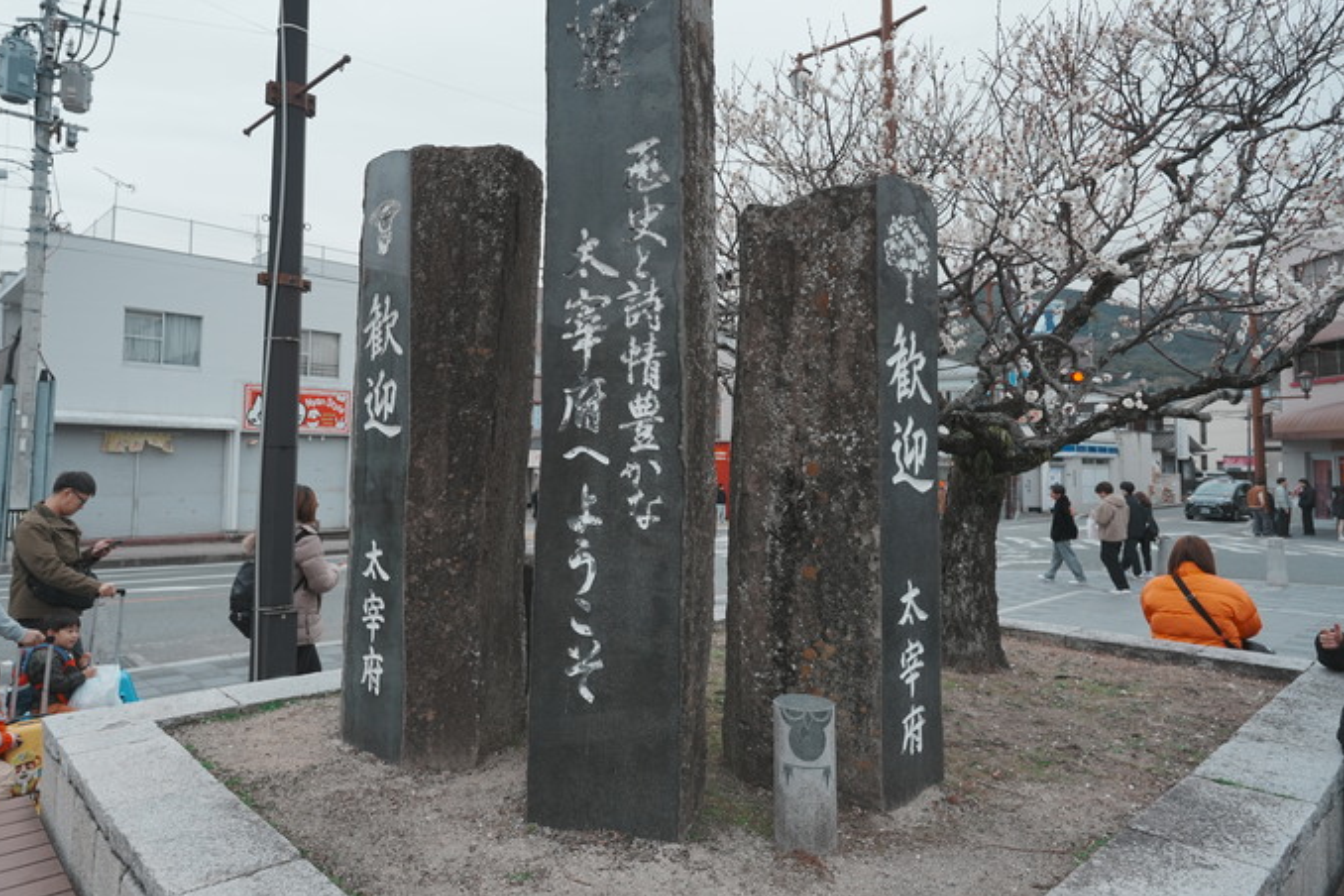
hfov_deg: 75.8
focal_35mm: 23
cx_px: 587
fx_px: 859
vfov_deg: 55.1
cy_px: 420
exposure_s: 1/250
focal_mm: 20
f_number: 5.6
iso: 200
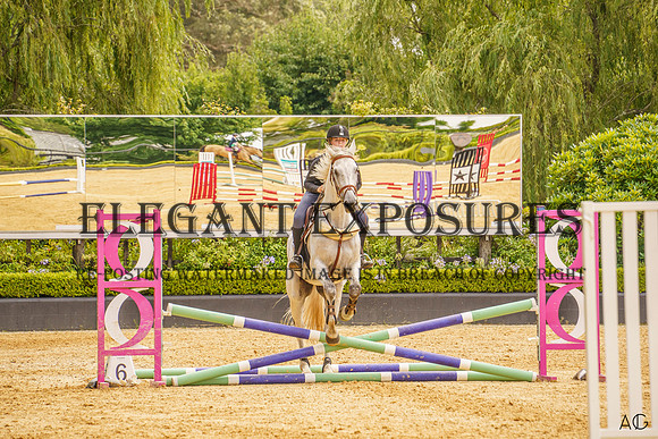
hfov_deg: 8.9
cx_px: 347
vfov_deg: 5.9
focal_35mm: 232
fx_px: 4248
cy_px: 218
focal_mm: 200
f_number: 5.6
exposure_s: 1/1600
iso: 800
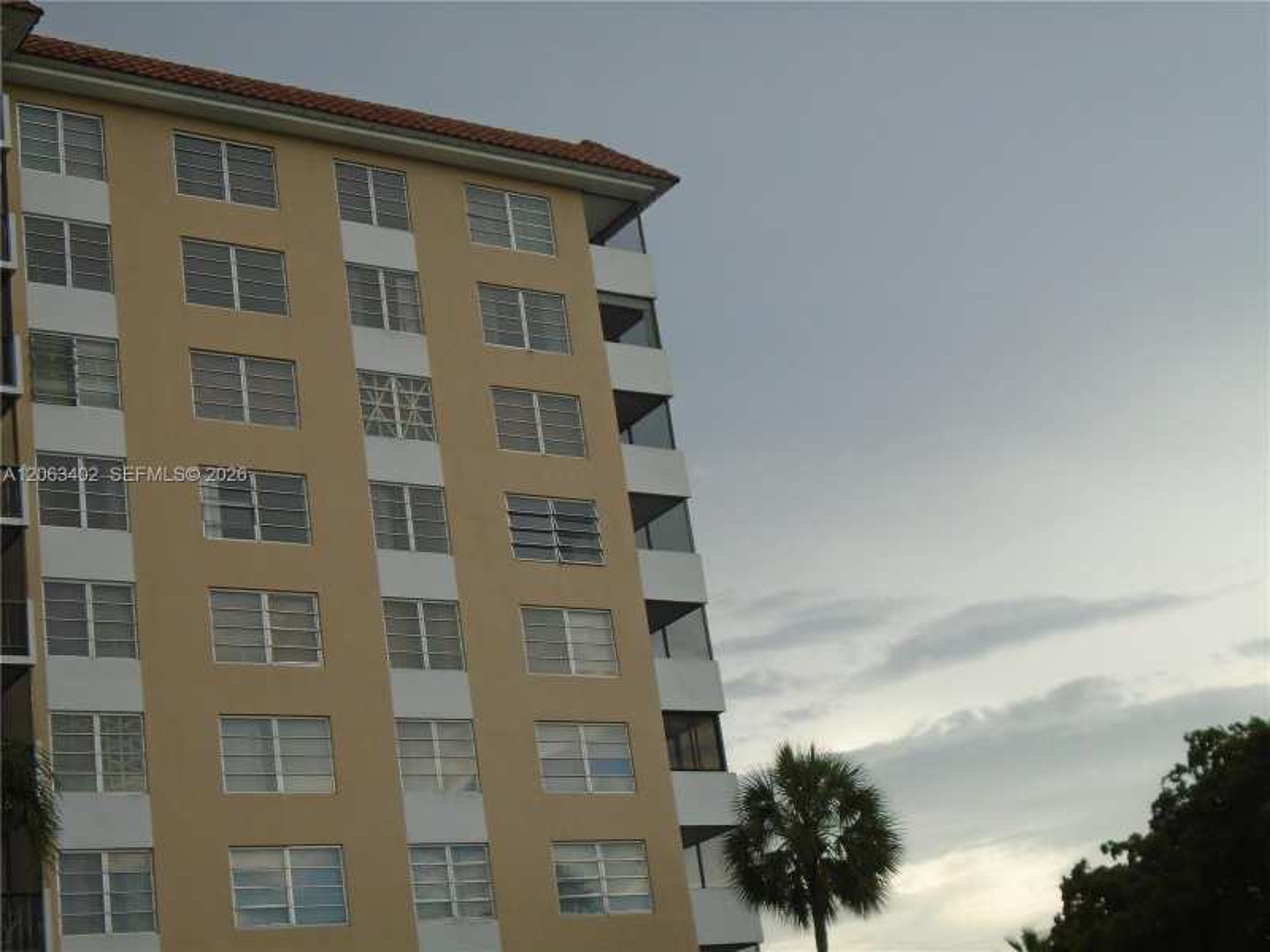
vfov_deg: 25.2
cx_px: 635
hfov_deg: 33.2
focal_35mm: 58
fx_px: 2128
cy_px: 476
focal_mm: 10.2
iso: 160
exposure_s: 1/250
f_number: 4.9
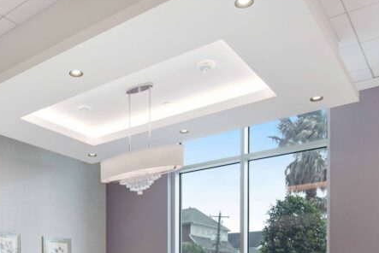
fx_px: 390
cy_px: 279
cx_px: 125
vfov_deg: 31.8
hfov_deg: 50.9
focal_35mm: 37
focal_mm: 16
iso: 400
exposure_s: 1/160
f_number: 4
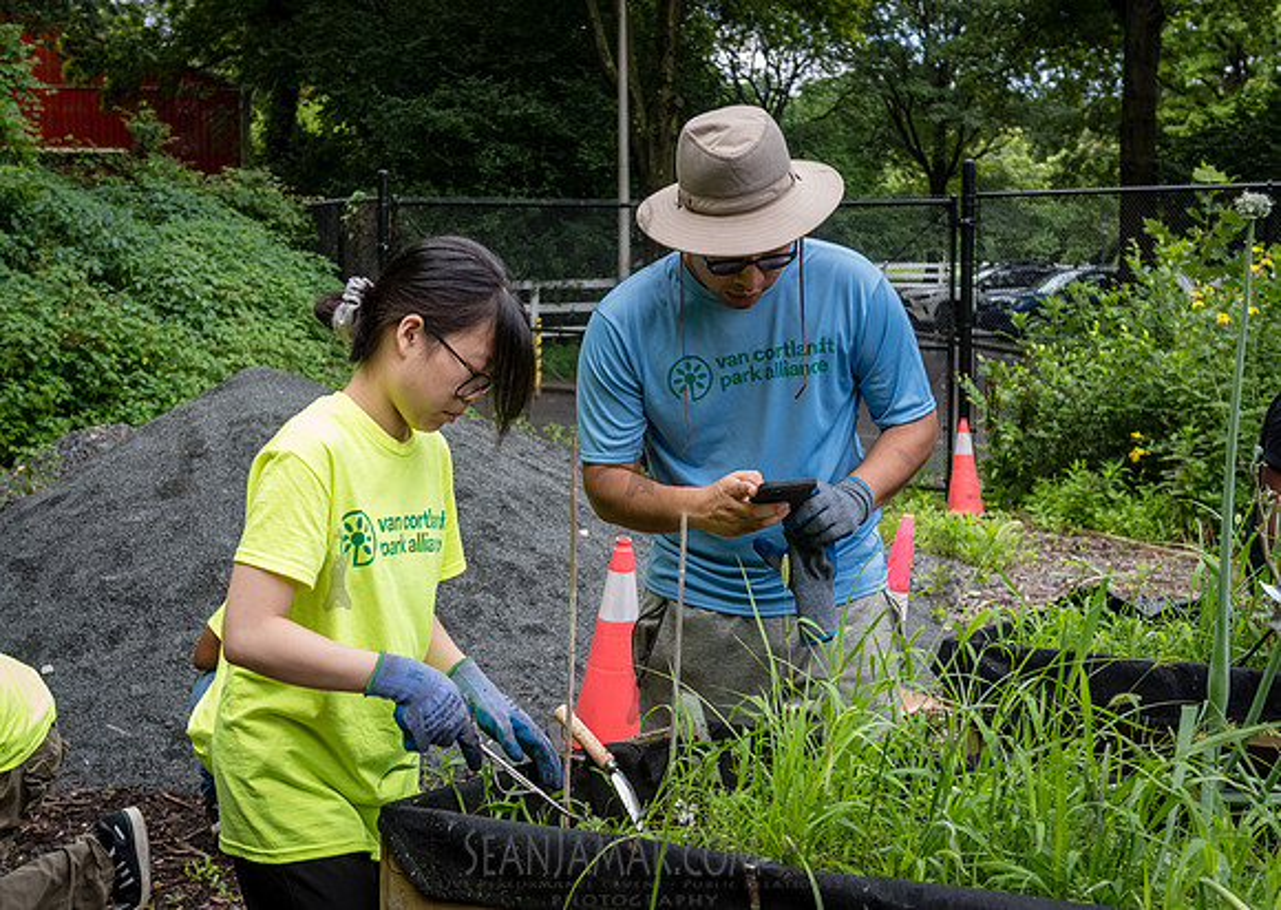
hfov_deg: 36.9
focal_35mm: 53
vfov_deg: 26.7
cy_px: 465
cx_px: 624
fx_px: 1920
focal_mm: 42
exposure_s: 1/640
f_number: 4.5
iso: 640
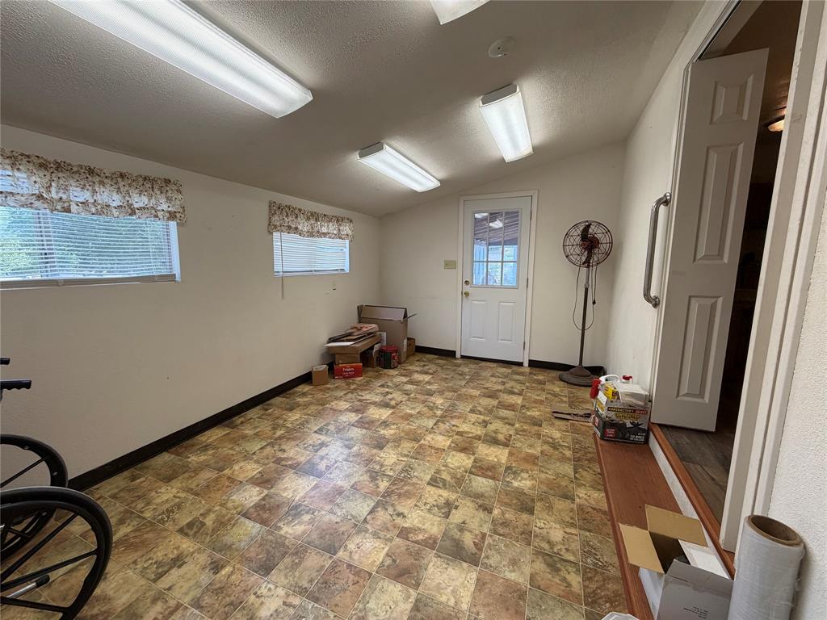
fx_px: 334
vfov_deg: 85.7
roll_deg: +0.4
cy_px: 310
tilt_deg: -9.7
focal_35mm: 14
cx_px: 414
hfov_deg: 102.1
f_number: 2.2
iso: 100
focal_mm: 2.22
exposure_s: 1/120
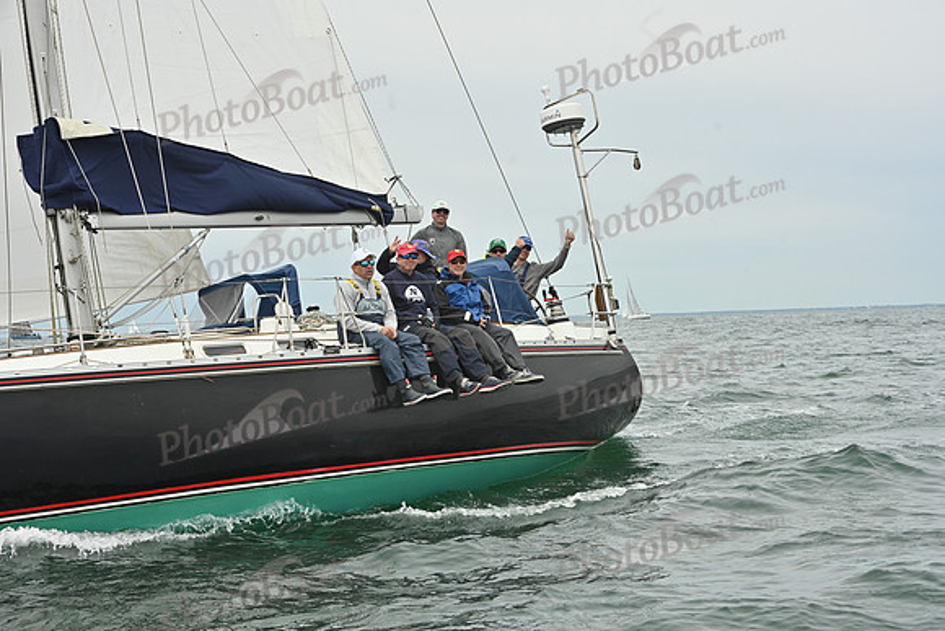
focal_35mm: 70
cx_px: 472
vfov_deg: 19.5
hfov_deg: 28.8
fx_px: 1838
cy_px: 316
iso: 320
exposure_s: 1/800
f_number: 10
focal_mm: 70
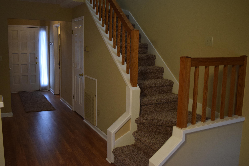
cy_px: 83
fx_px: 249
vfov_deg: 36.9
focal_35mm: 36
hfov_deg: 53.1
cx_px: 124
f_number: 4
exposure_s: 1/60
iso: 1100
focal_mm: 24
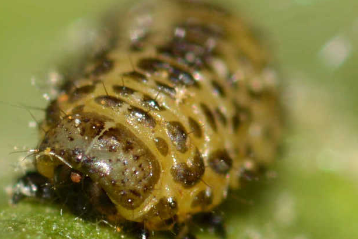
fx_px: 2337
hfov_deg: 8.8
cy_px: 124
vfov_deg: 5.9
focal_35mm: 235
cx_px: 162
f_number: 20
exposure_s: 1/200
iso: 100
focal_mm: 100
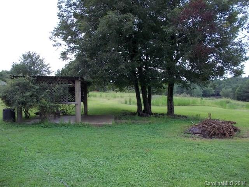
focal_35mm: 29
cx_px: 124
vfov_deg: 48.2
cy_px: 94
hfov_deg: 61.7
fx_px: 209
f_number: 3.3
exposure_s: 1/40
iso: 80
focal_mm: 4.1
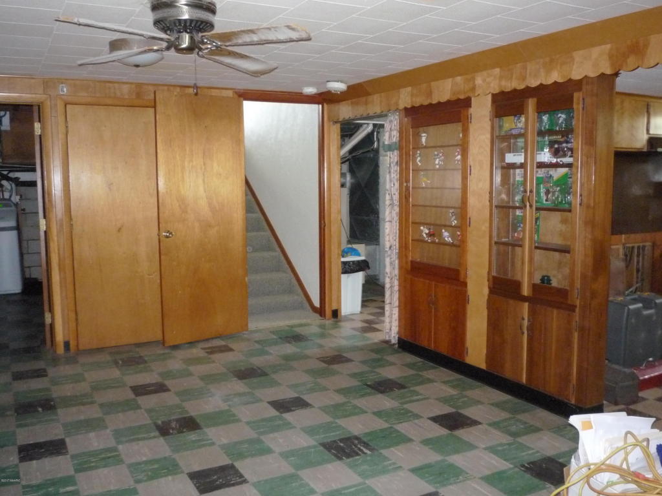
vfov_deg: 44.2
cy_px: 248
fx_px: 612
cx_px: 331
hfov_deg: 56.8
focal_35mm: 32
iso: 500
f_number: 3.3
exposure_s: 1/8
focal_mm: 5.2
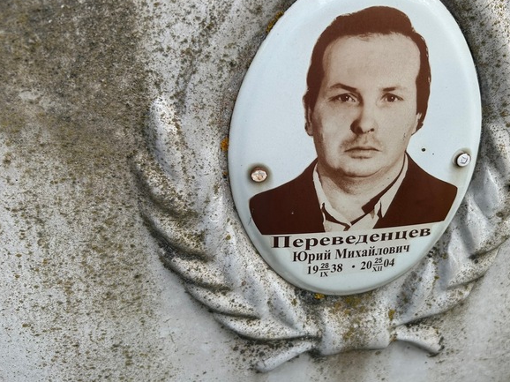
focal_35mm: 36
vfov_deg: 39.6
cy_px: 183
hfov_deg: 50.3
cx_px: 347
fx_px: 530
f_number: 1.5
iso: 50
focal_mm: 5.7
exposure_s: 1/775
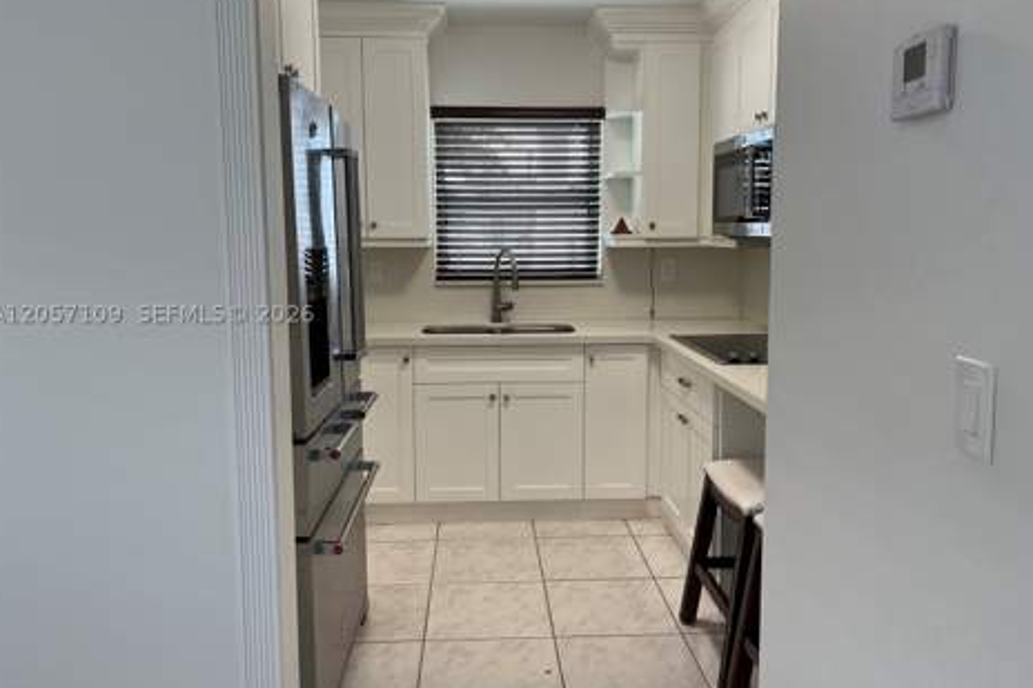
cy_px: 314
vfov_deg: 46.3
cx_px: 519
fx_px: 803
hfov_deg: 65.5
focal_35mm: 28
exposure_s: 1/120
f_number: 1.6
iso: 125
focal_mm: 5.1
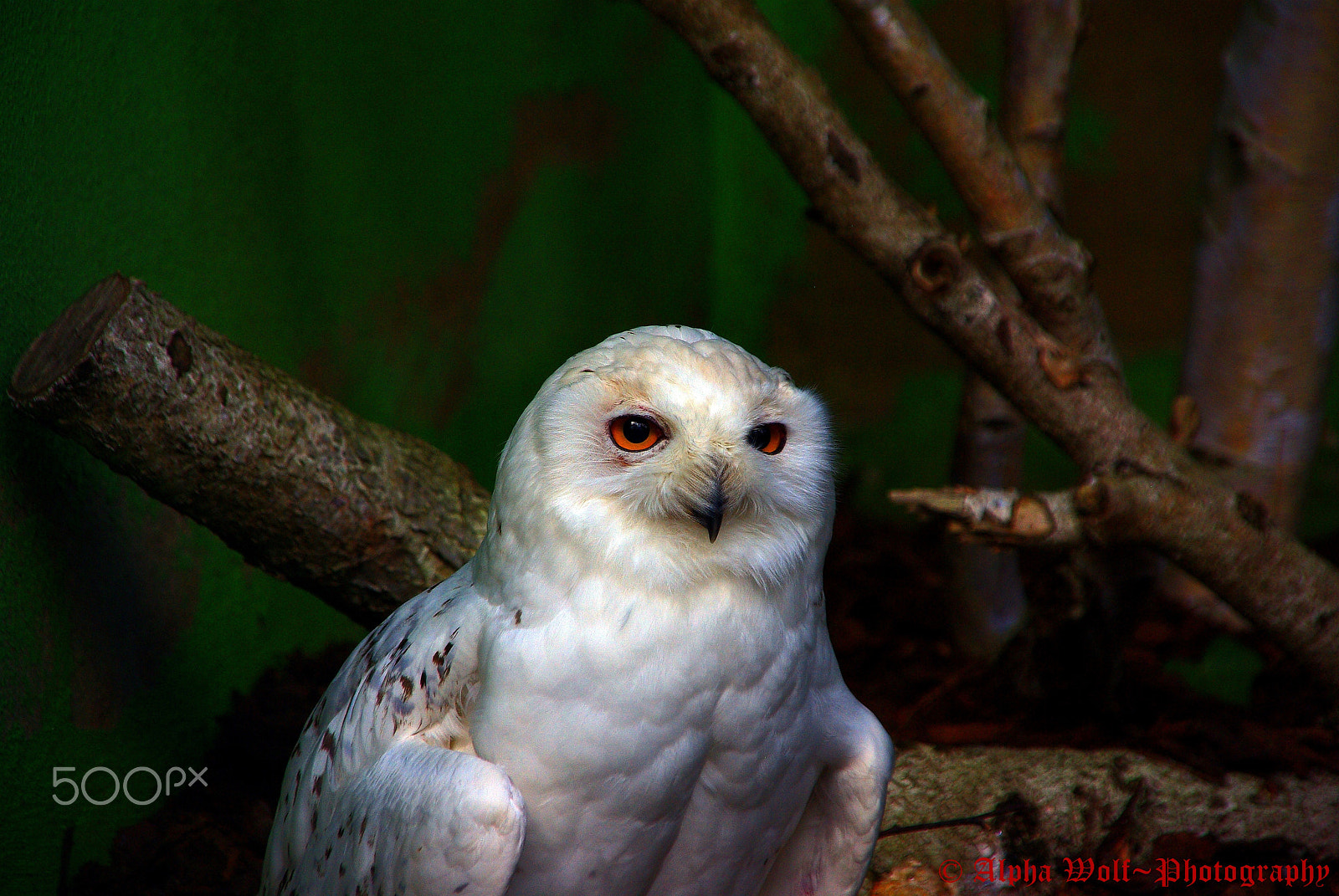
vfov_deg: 5.9
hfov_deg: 8.8
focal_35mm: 232
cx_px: 670
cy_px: 448
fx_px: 8658
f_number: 5.6
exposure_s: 1/90
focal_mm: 155
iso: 400
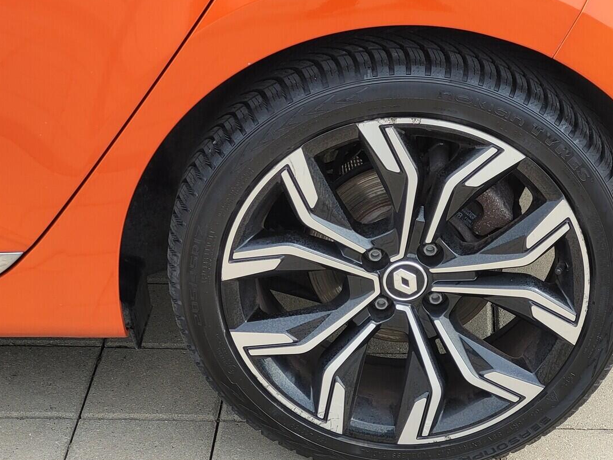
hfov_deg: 19.2
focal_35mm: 102
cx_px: 390
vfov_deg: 14.5
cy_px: 255
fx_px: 1806
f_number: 2.4
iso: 25
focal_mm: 7.12
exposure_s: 1/364
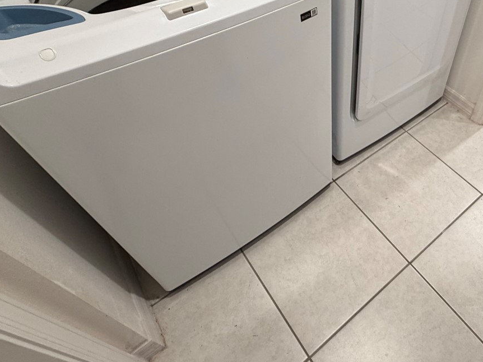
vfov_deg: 51.5
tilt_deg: -45.8
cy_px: 105
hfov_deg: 63.7
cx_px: 356
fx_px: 363
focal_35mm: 26
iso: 160
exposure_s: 1/60
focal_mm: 2.22
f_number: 2.2
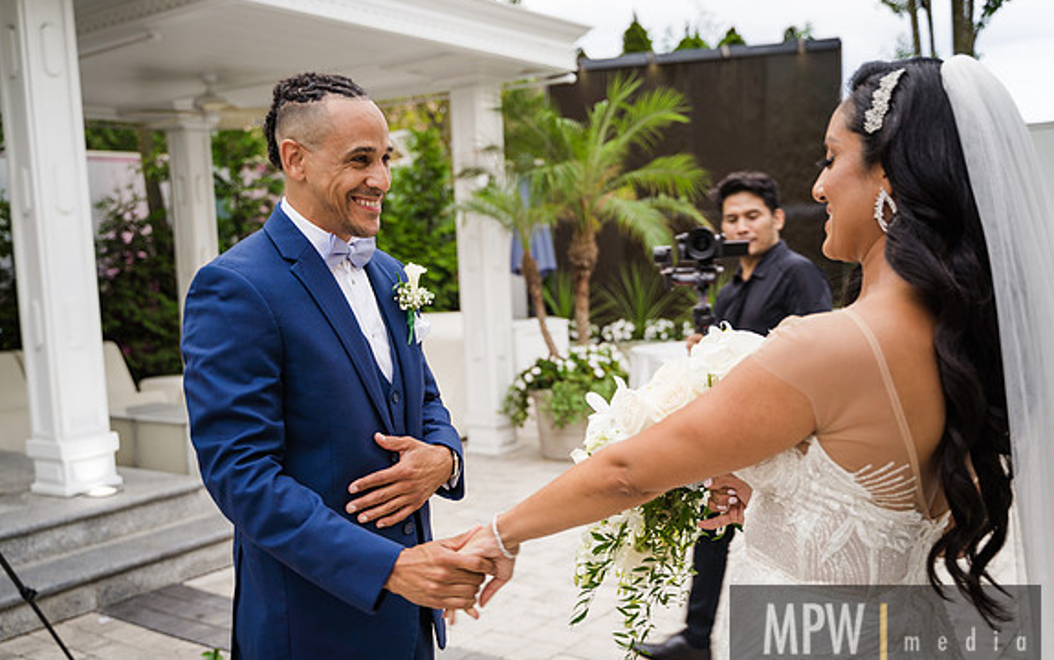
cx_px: 526
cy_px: 346
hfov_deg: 52.7
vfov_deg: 34.5
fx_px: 1063
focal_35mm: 37
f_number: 2.8
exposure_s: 1/100
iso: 100
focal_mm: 36
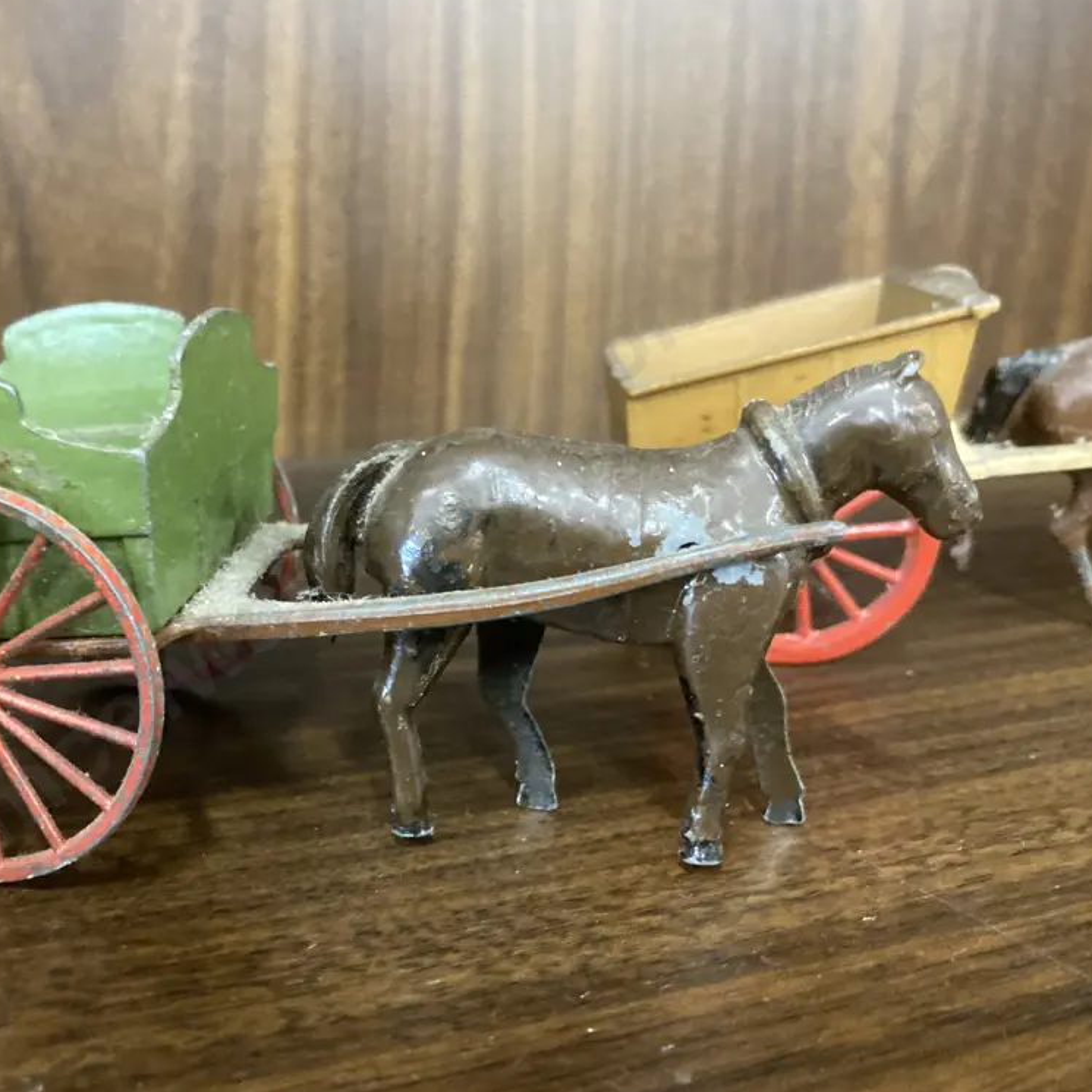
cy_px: 545
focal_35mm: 34
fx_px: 1213
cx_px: 362
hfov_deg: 47.6
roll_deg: -3.0
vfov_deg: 48.5
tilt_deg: -15.7
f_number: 1.8
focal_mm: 3.99
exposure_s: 1/25
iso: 500
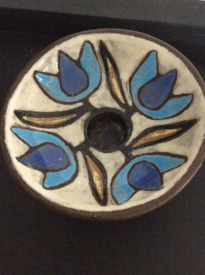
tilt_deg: -62.7
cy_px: 126
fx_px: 309
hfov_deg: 36.7
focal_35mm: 39
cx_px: 115
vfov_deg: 47.9
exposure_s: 1/17
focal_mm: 3.3
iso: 500
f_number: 2.4
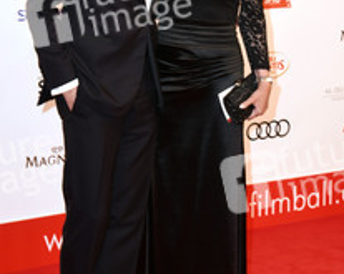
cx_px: 155
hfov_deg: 16.3
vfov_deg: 13.0
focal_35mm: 118
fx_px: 1200
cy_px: 91
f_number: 6.3
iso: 320
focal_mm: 65
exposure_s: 1/125
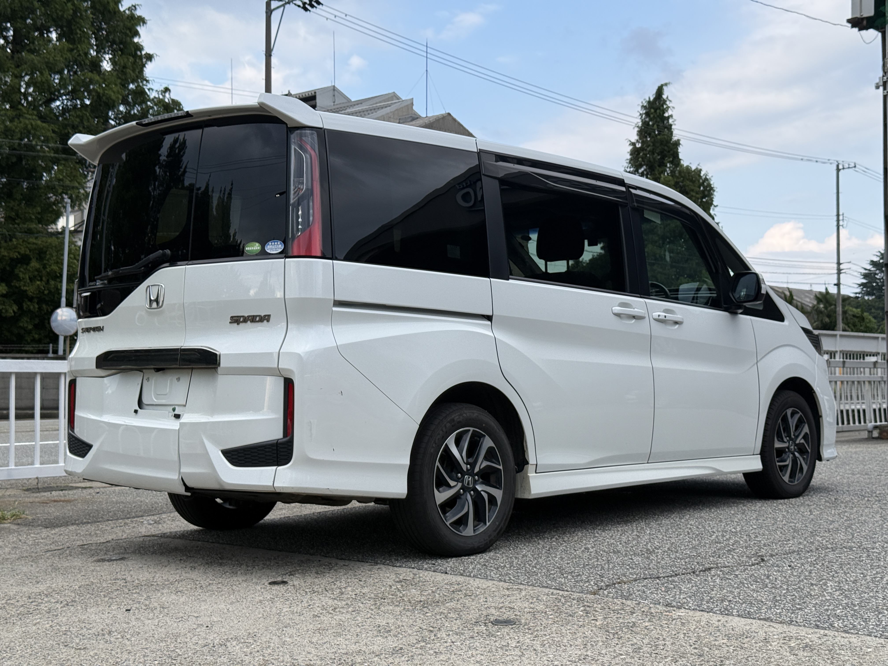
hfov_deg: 39.7
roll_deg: +0.4
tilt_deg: +2.6
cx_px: 444
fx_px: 1231
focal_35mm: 48
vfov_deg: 30.3
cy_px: 333
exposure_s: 1/1100
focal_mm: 6.76
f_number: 1.78
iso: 64
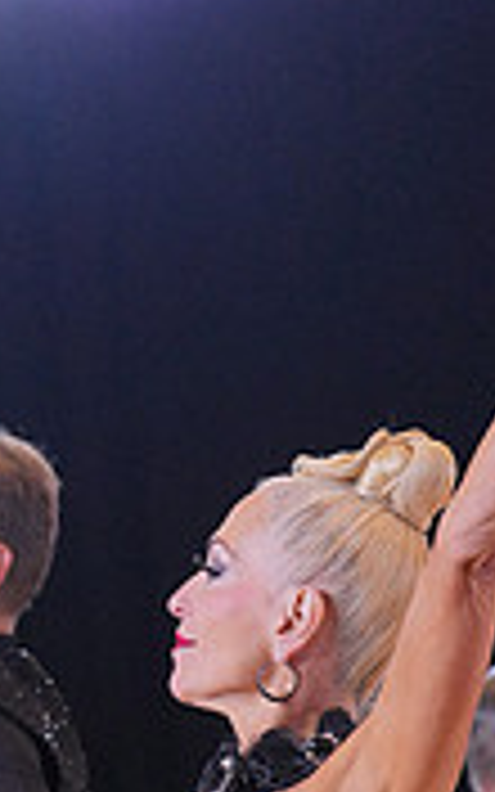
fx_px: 6087
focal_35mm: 282
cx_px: -29
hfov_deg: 4.6
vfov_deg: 7.3
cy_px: 1246
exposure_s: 1/500
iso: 2000
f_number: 4
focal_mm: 84
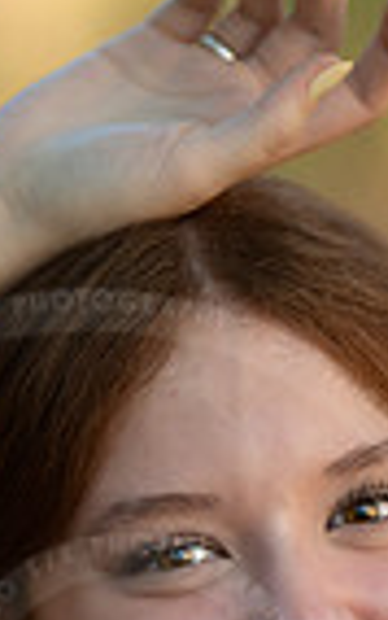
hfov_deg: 4.8
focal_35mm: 274
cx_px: 205
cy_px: 821
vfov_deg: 7.6
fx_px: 4626
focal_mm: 85
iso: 160
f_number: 1.2
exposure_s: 1/320
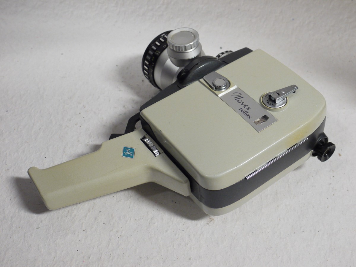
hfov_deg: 44.8
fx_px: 432
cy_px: 134
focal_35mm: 42
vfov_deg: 34.3
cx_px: 178
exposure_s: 1/30
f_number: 4.5
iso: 800
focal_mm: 21
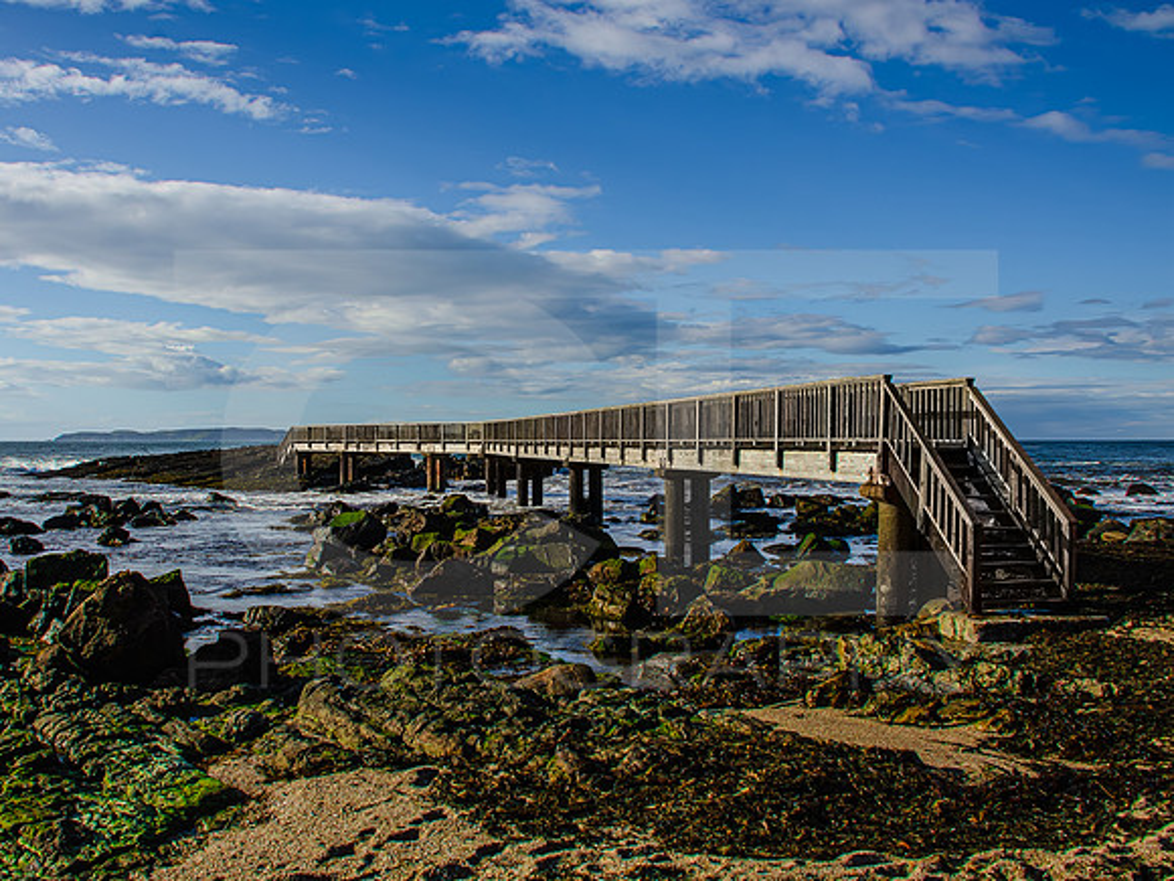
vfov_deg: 45.7
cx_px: 480
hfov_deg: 58.3
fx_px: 1045
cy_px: 441
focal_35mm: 31
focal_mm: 18
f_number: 10
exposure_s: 1/1600
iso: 400
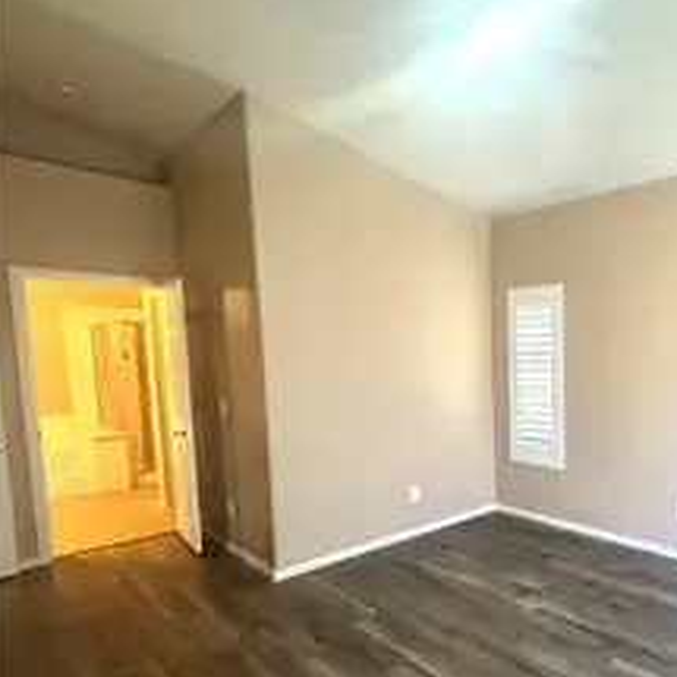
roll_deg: +0.1
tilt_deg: -6.0
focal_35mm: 23
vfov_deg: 66.7
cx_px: 617
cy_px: 400
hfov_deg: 57.2
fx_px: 509
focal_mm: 2.22
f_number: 2.2
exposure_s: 1/120
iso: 250
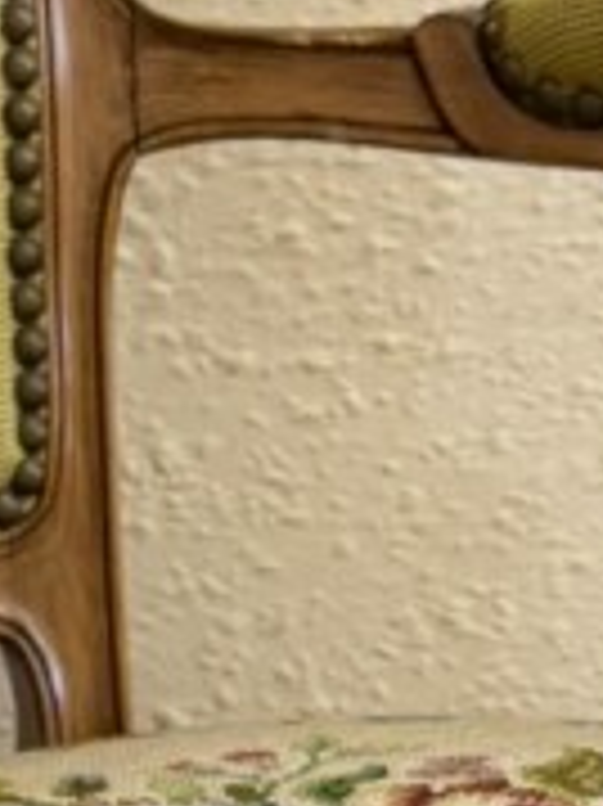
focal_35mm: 161
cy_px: 1252
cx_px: -40
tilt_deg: -21.7
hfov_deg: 9.1
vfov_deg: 11.7
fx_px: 3744
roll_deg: +1.6
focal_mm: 6.76
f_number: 1.78
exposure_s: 1/100
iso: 200
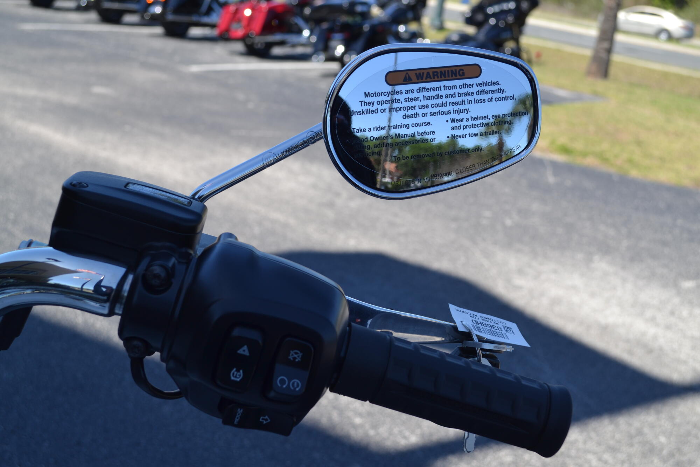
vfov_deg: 28.1
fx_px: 933
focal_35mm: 48
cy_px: 234
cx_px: 350
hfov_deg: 41.1
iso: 100
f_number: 7.1
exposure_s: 1/200
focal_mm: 32
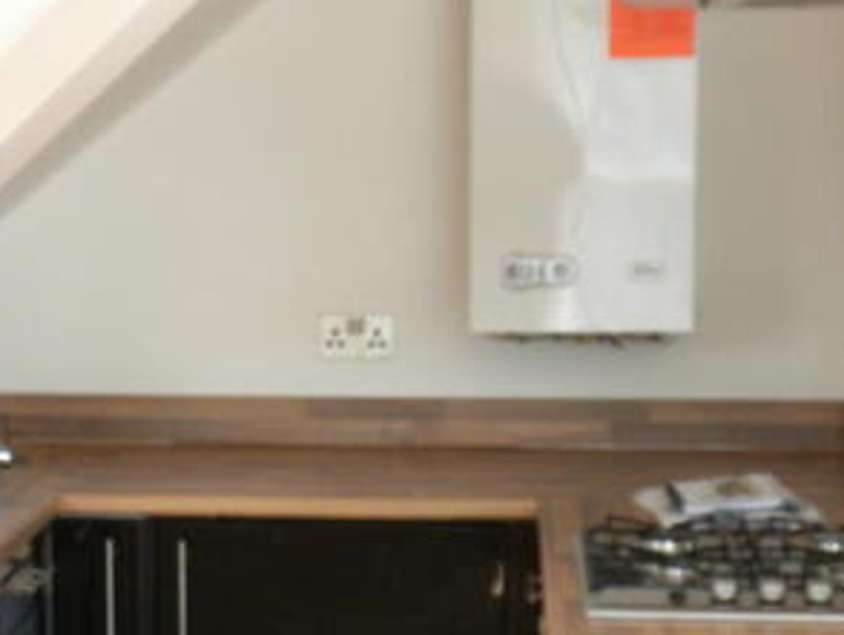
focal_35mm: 103
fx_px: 2513
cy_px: 435
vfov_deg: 14.4
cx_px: 254
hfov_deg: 19.0
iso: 260
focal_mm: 9.1
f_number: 4.3
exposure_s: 1/54.3
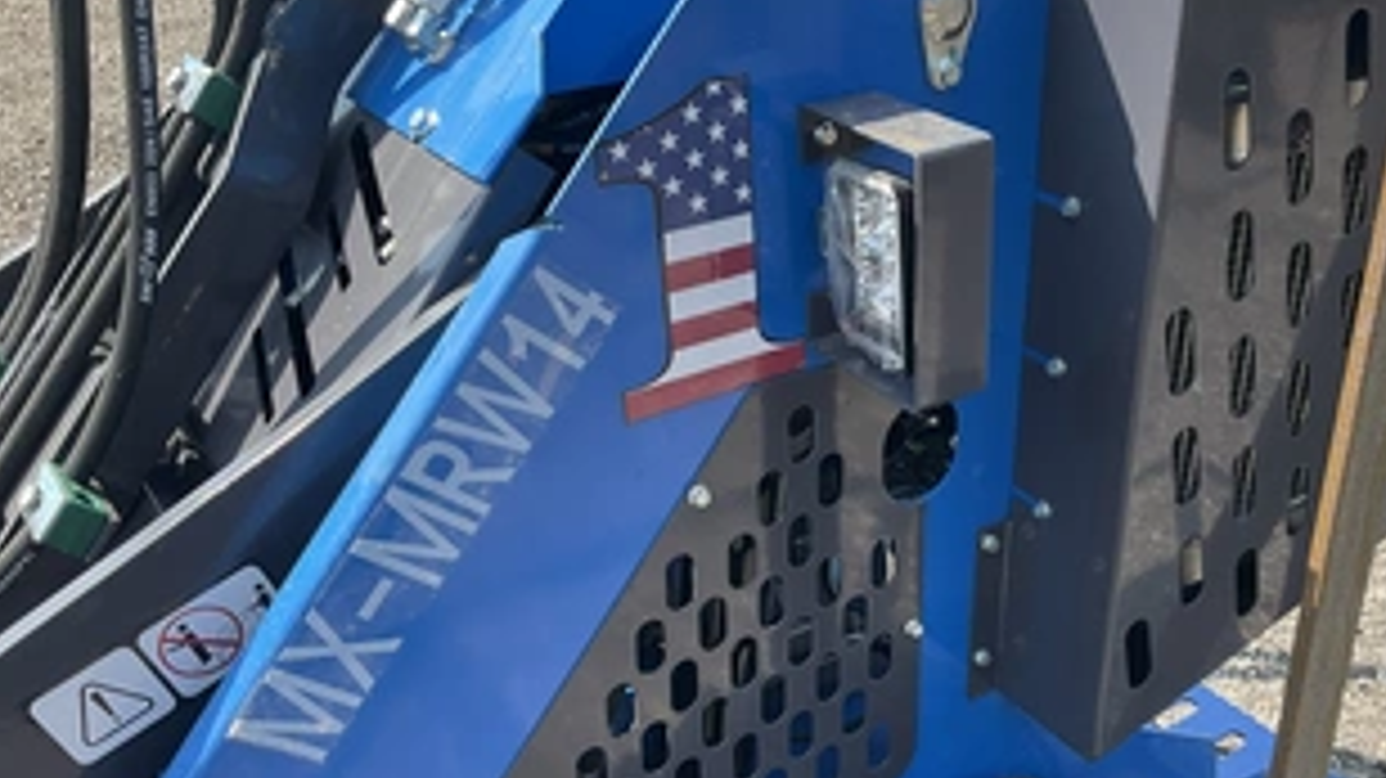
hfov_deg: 48.9
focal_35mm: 41
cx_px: 878
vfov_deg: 28.9
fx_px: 1506
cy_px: 472
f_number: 1.8
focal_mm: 3
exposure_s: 1/365
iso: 25
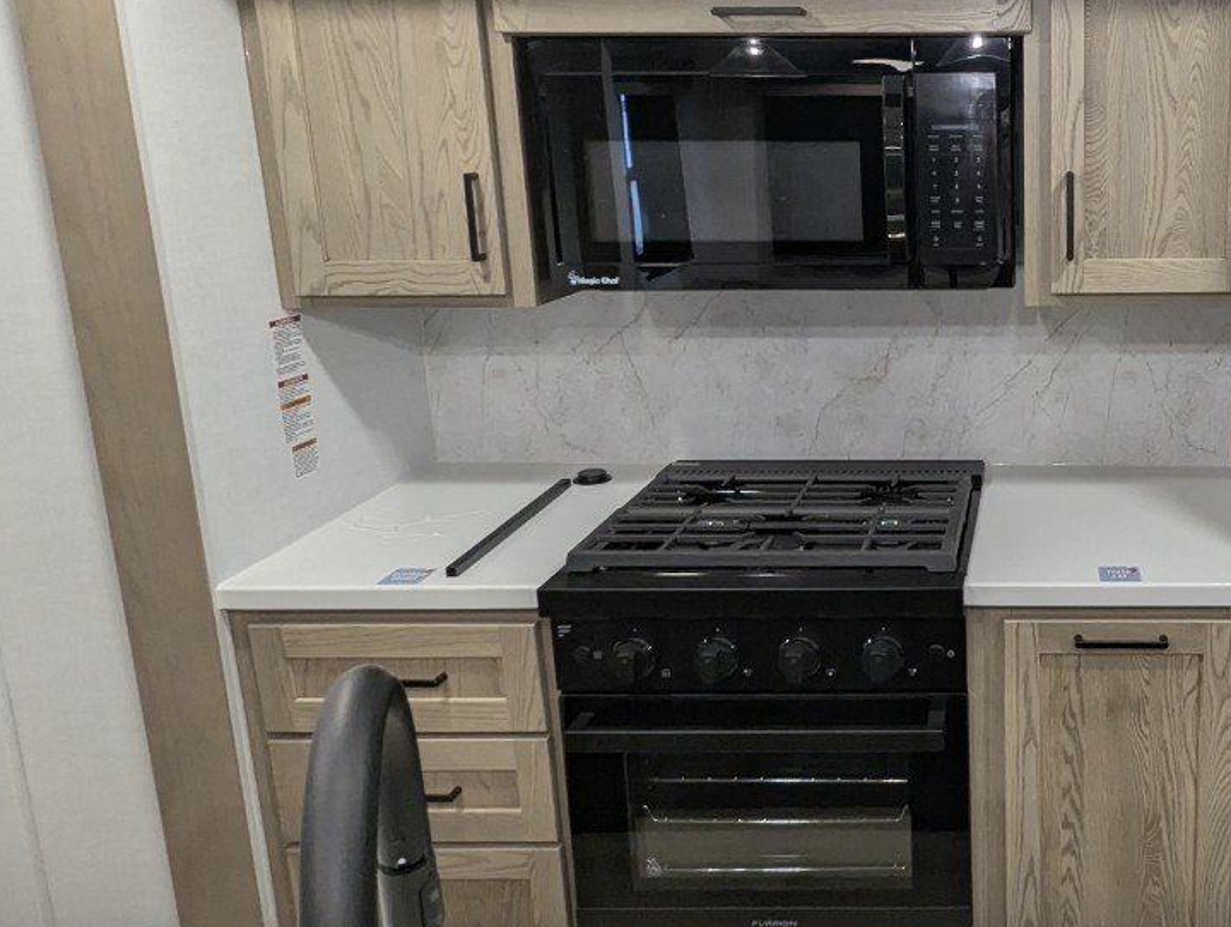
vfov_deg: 45.3
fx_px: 1104
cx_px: 1045
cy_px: 368
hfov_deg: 53.0
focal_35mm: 31
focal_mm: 2.35
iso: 181
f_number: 2.2
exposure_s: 1/65.1
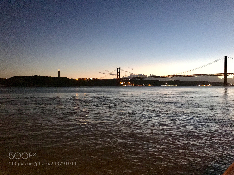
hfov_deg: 63.4
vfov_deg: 49.7
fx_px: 189
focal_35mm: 28
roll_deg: +0.4
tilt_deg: -0.4
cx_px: 117
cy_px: 88
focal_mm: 3.99
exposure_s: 1/17
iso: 500
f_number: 1.8
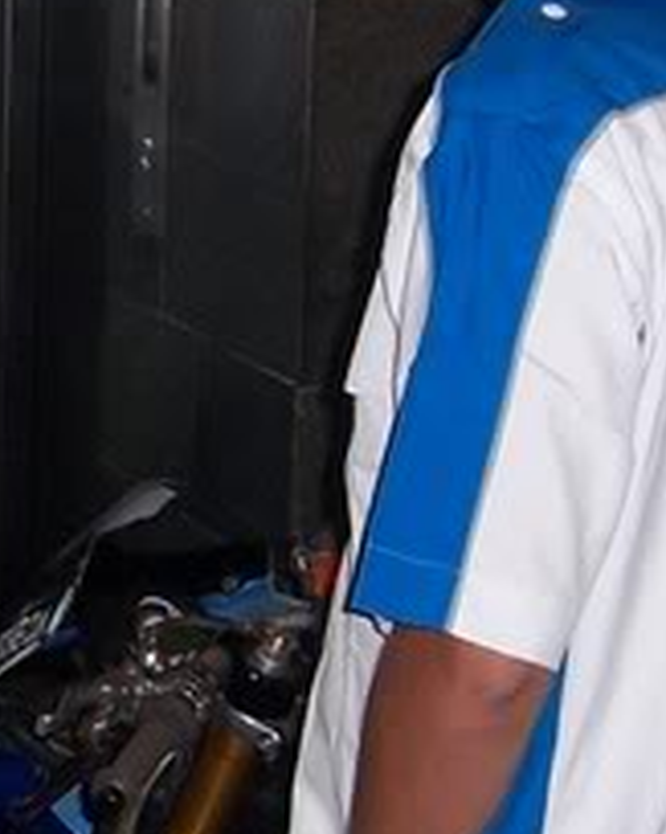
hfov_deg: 10.9
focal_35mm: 138
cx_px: -237
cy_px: 646
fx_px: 3403
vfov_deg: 13.9
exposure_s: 1/60
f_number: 3
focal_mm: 6
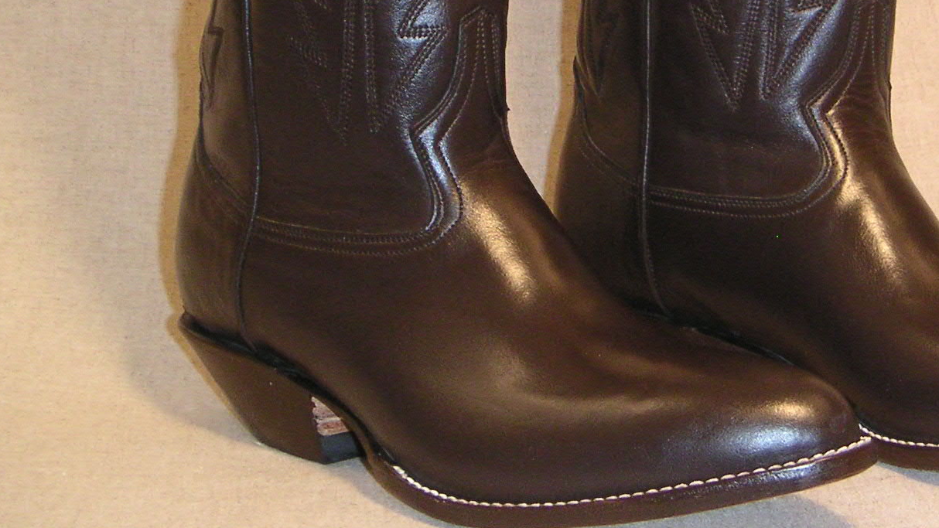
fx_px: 1967
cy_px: -9
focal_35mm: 79
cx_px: 612
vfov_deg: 15.0
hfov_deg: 26.7
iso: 160
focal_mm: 6.7
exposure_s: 1/45
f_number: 2.9
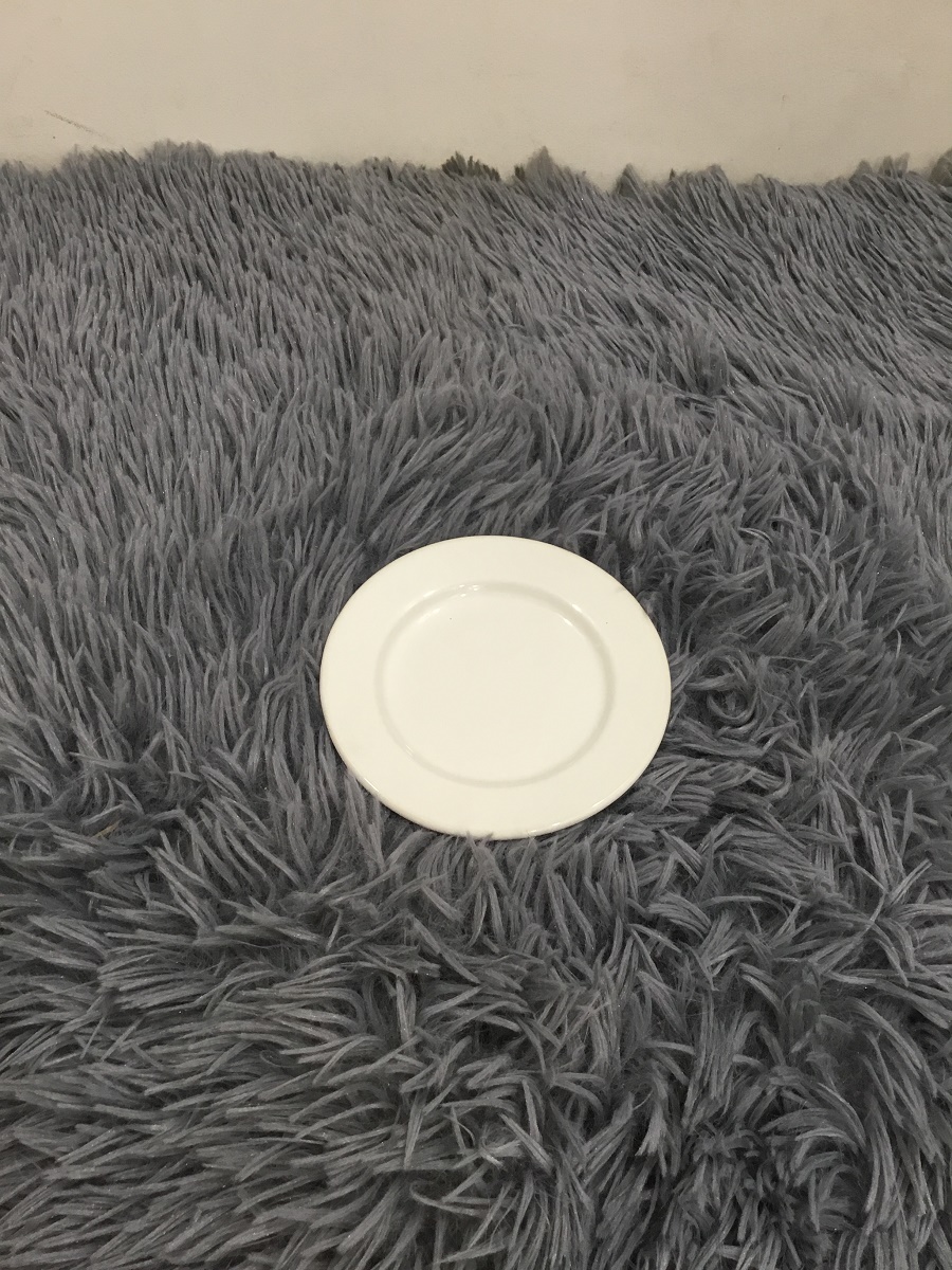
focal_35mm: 31
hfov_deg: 45.4
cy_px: 635
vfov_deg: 58.4
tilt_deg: -53.8
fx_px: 1137
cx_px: 476
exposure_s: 1/33
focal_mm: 3.3
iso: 80
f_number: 2.4
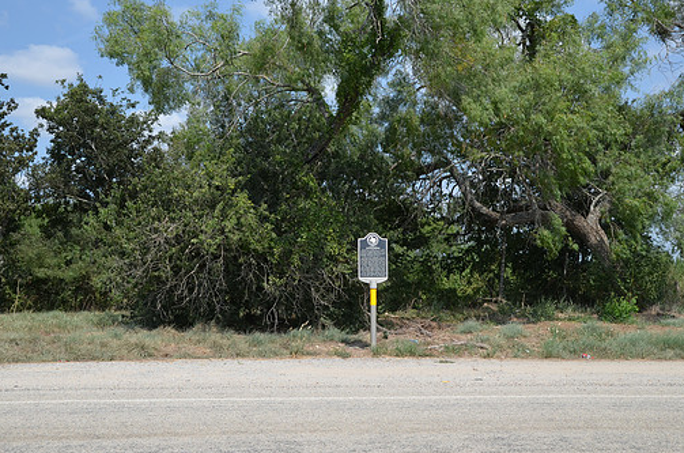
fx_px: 853
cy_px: 205
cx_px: 336
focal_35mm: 45
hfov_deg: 43.7
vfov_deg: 29.7
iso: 200
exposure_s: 1/200
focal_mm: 26
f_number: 7.1
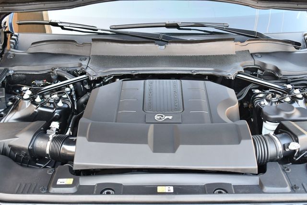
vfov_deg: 30.6
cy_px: 102
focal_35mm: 44
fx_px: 376
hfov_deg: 44.5
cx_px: 154
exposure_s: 1/125
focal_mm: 22
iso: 800
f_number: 4
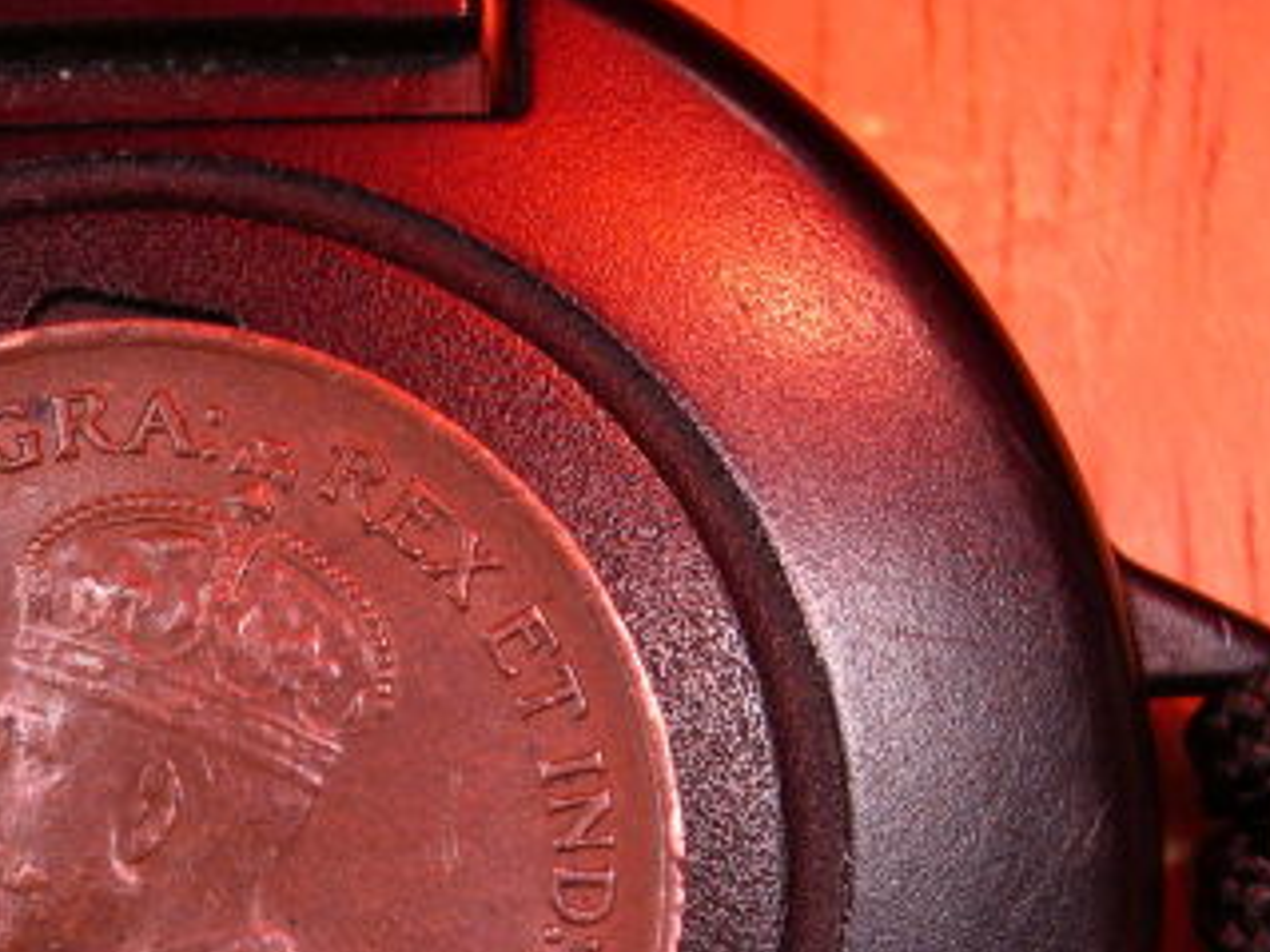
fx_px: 2897
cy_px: 765
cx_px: 155
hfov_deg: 24.1
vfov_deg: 18.5
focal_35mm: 79
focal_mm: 9
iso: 364
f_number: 8
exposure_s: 1/60
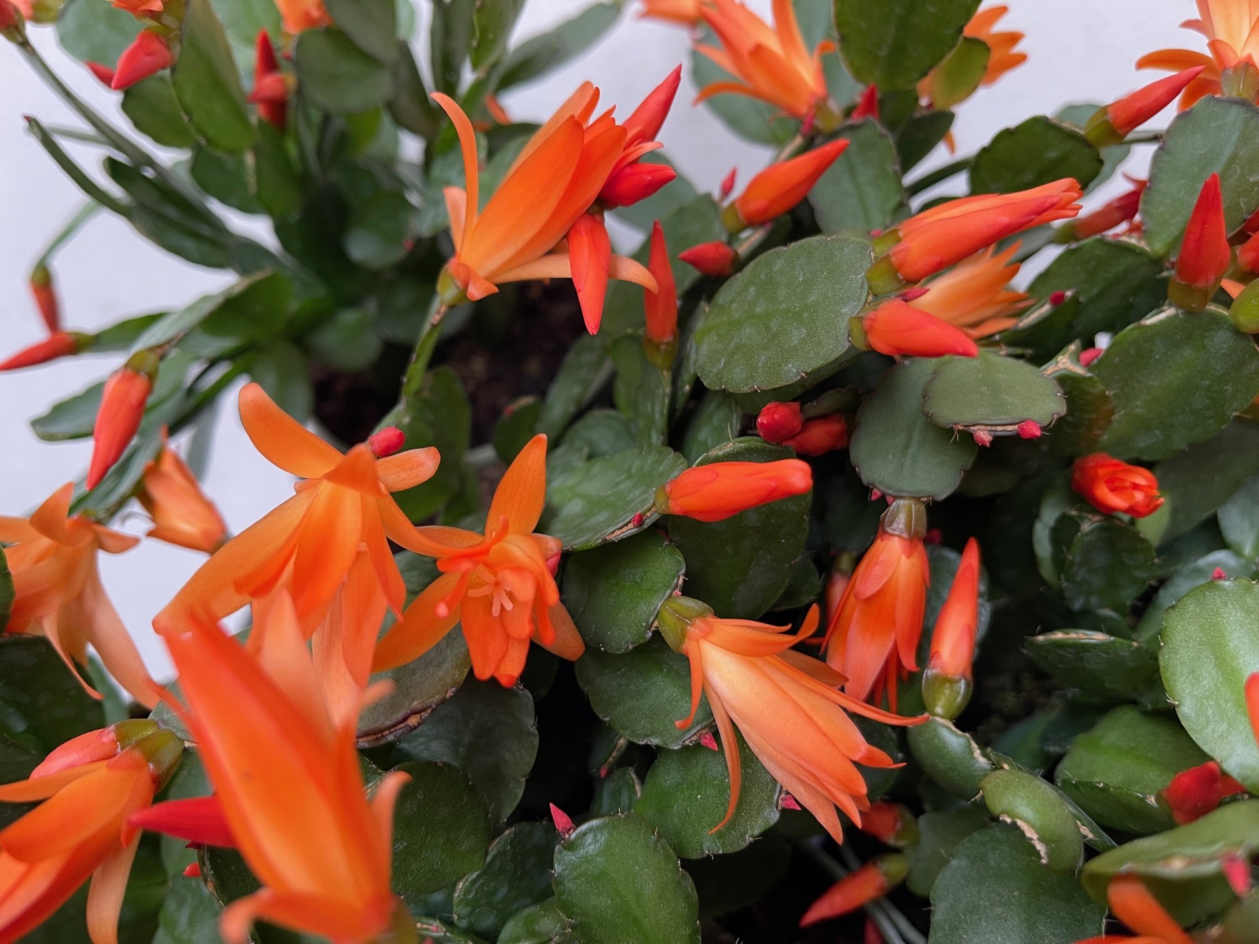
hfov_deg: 67.3
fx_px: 946
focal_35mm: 26
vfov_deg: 53.1
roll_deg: +1.1
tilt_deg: -31.9
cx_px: 630
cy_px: 472
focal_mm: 5.1
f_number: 1.6
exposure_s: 1/74
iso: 125
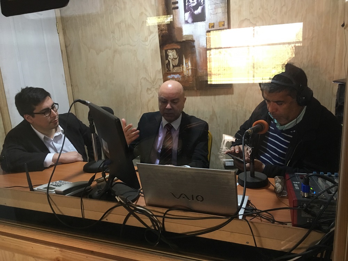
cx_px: 174
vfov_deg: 48.2
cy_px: 130
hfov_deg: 61.7
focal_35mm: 29
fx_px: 292
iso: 200
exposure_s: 1/33
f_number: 2.2
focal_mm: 4.15
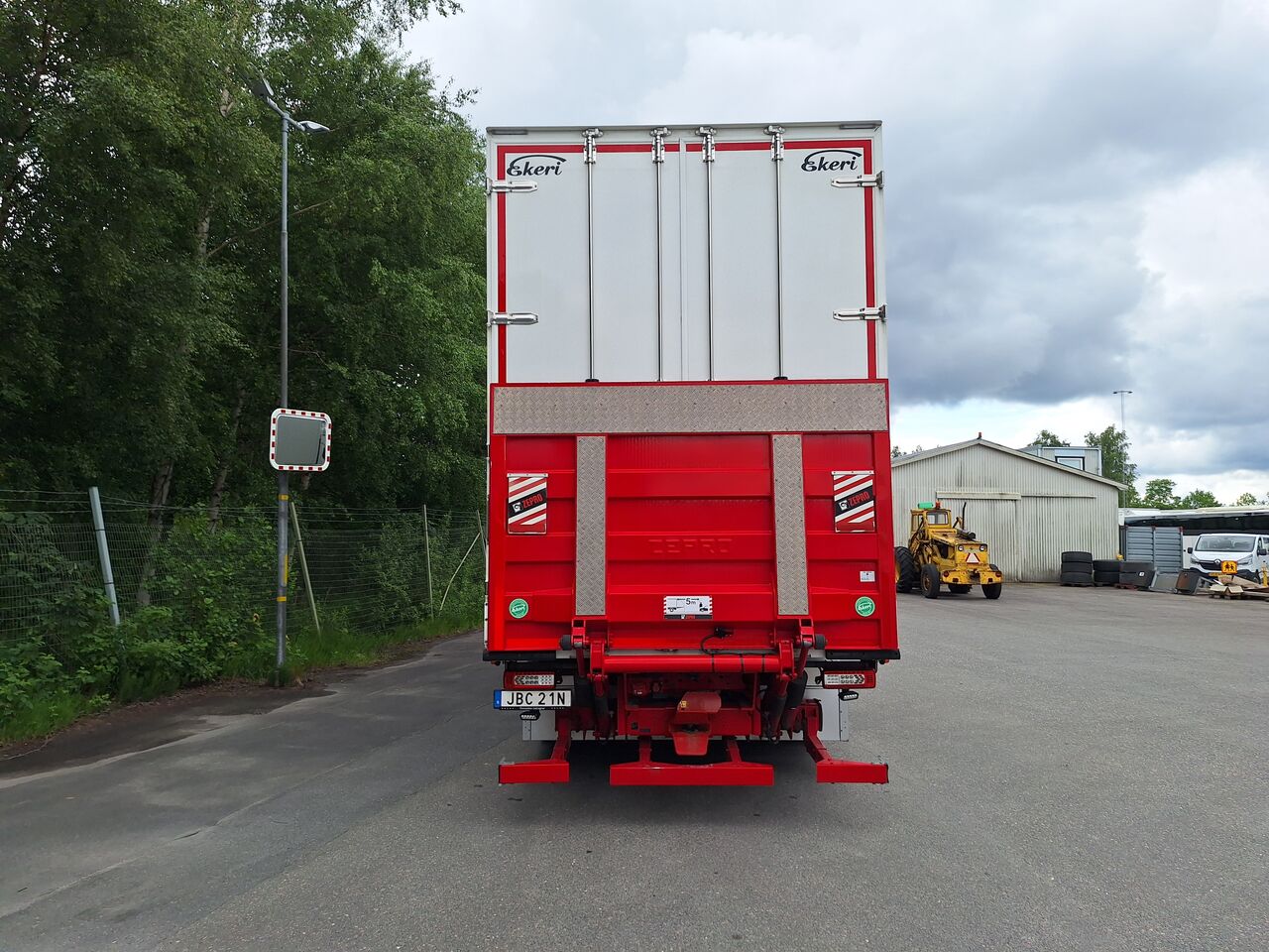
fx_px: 843
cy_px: 476
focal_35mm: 23
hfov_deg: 73.9
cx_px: 634
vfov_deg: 58.9
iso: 40
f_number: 1.8
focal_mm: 5.54
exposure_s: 1/1825
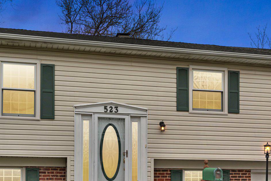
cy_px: 146
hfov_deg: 38.1
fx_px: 391
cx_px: 120
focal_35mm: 52
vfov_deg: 25.5
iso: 500
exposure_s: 1/200
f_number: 10
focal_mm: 24
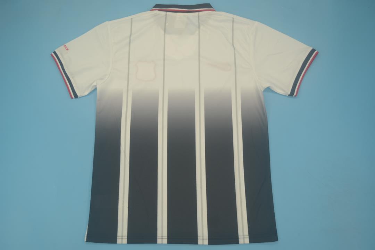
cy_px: 125
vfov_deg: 36.9
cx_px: 188
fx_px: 375
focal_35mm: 36
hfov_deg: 53.1
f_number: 4
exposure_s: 1/125
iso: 200
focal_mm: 24
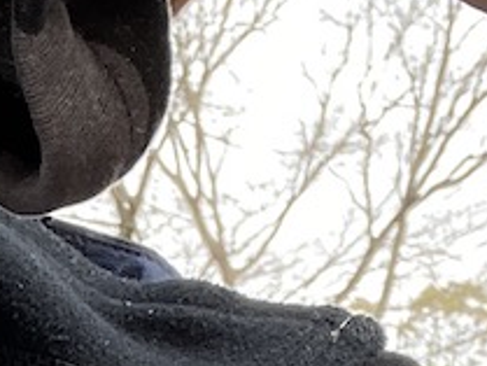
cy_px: 1092
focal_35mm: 165
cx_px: -151
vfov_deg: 7.8
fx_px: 2323
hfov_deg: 11.6
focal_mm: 2.71
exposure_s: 1/121
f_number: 2.2
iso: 80
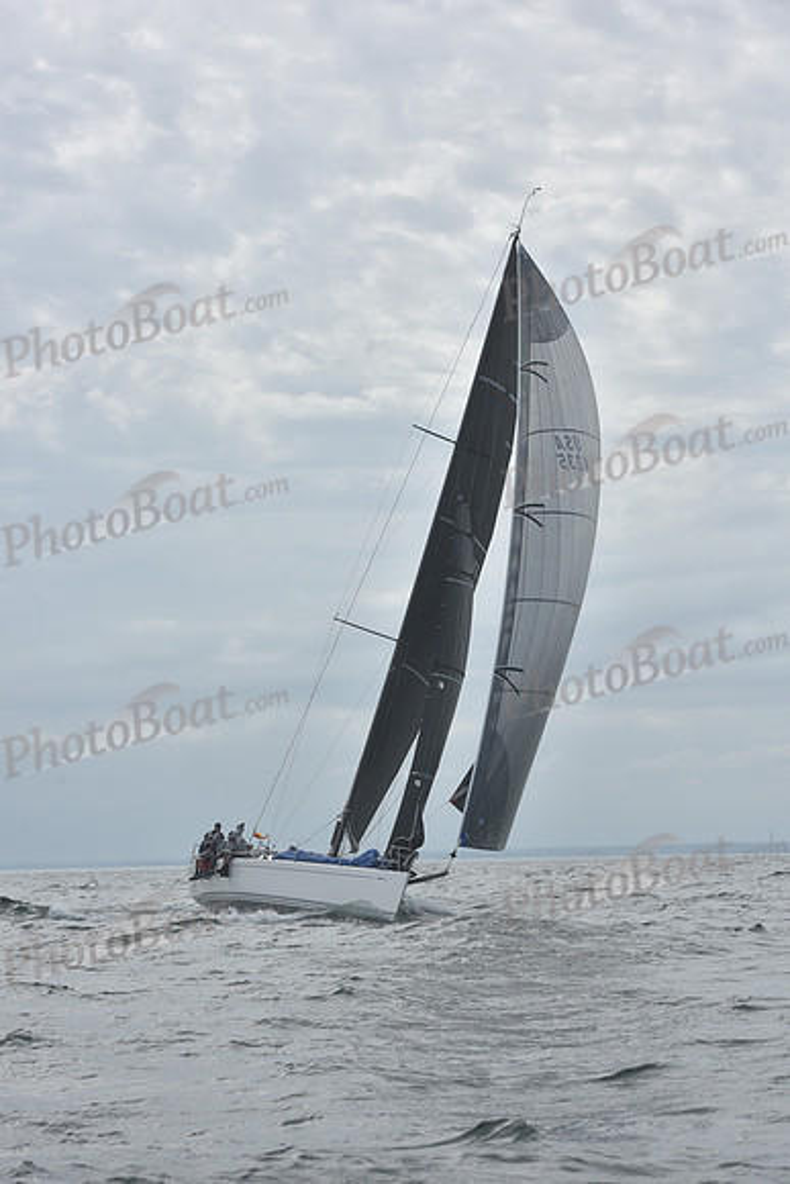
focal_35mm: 95
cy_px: 592
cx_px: 395
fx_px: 3125
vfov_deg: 21.5
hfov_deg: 14.4
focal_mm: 95
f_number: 8
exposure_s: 1/1250
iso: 200
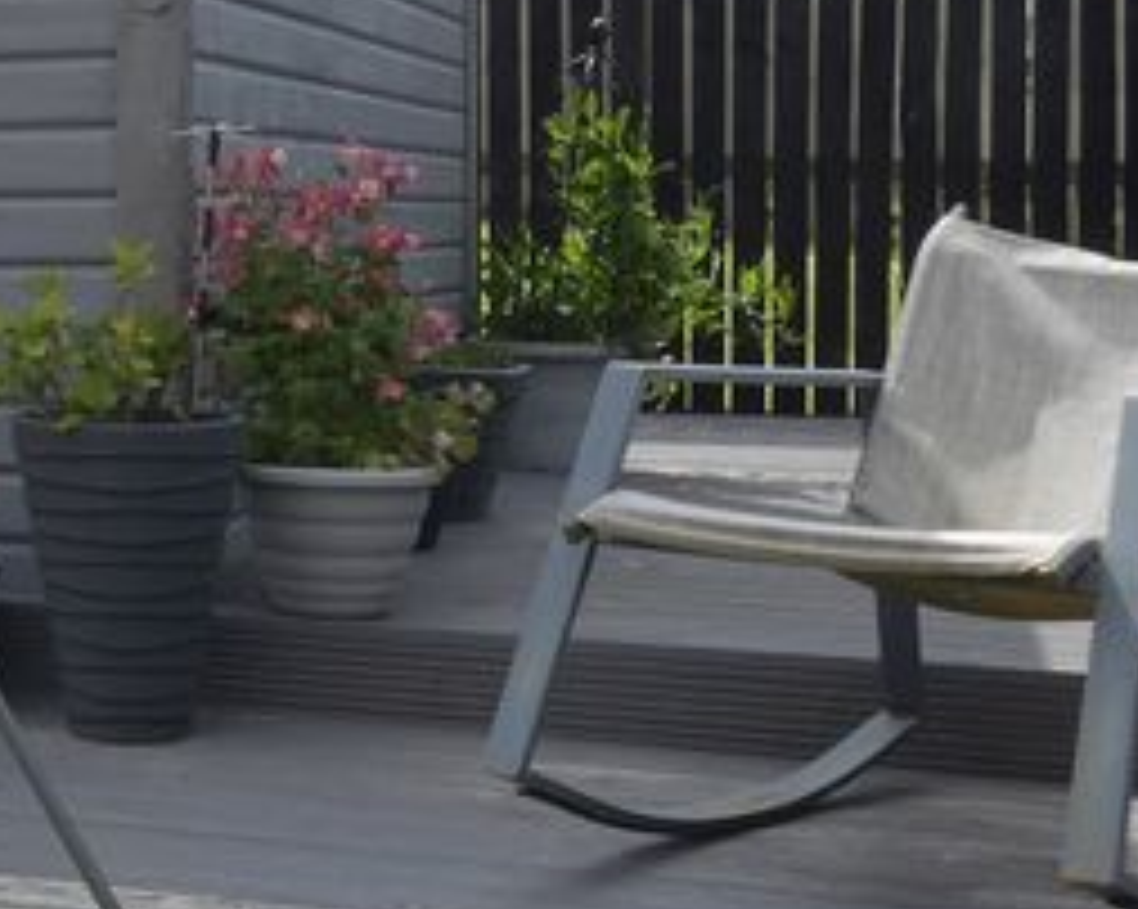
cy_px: 220
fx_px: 2659
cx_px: -387
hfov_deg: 21.6
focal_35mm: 79
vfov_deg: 19.3
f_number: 3.5
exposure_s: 1/800
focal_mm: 3.6
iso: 80
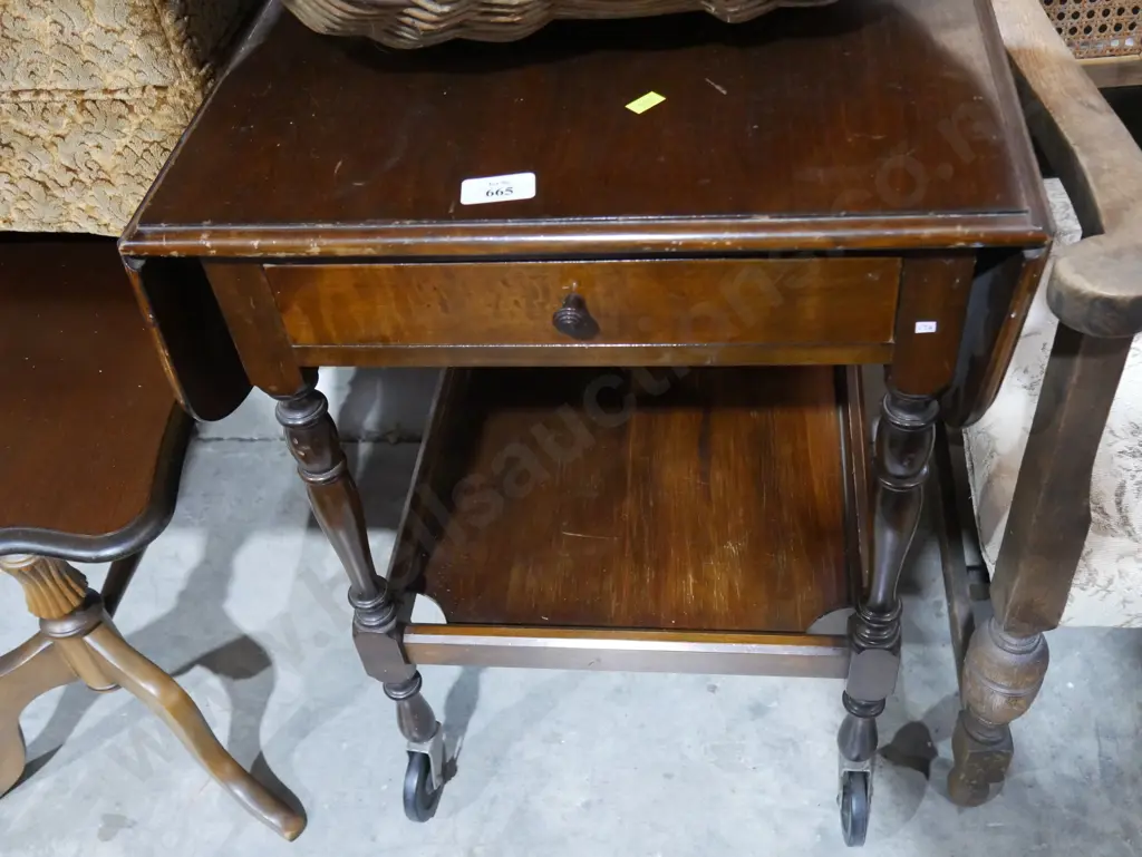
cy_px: 428
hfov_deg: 51.3
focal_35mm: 36
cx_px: 571
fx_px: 1188
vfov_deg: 39.7
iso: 2500
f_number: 4.5
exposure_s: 1/60
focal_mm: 18
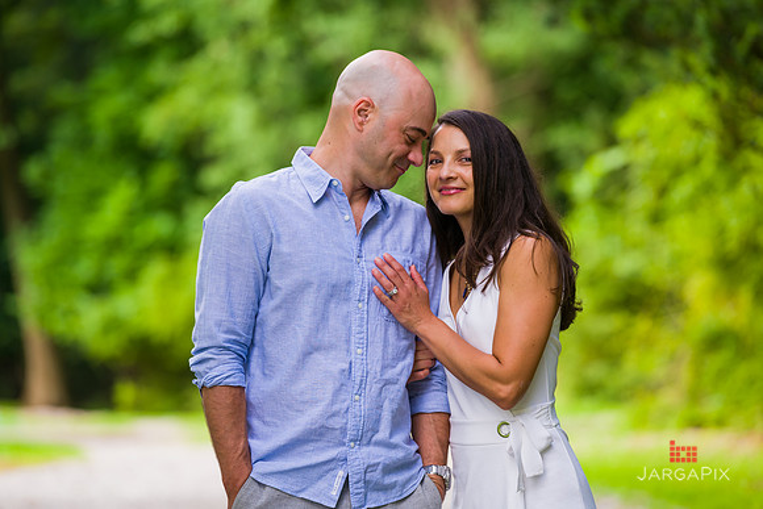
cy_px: 254
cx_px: 382
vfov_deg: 7.4
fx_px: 3922
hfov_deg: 11.1
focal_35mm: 185
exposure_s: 1/400
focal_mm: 185
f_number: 4
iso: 200
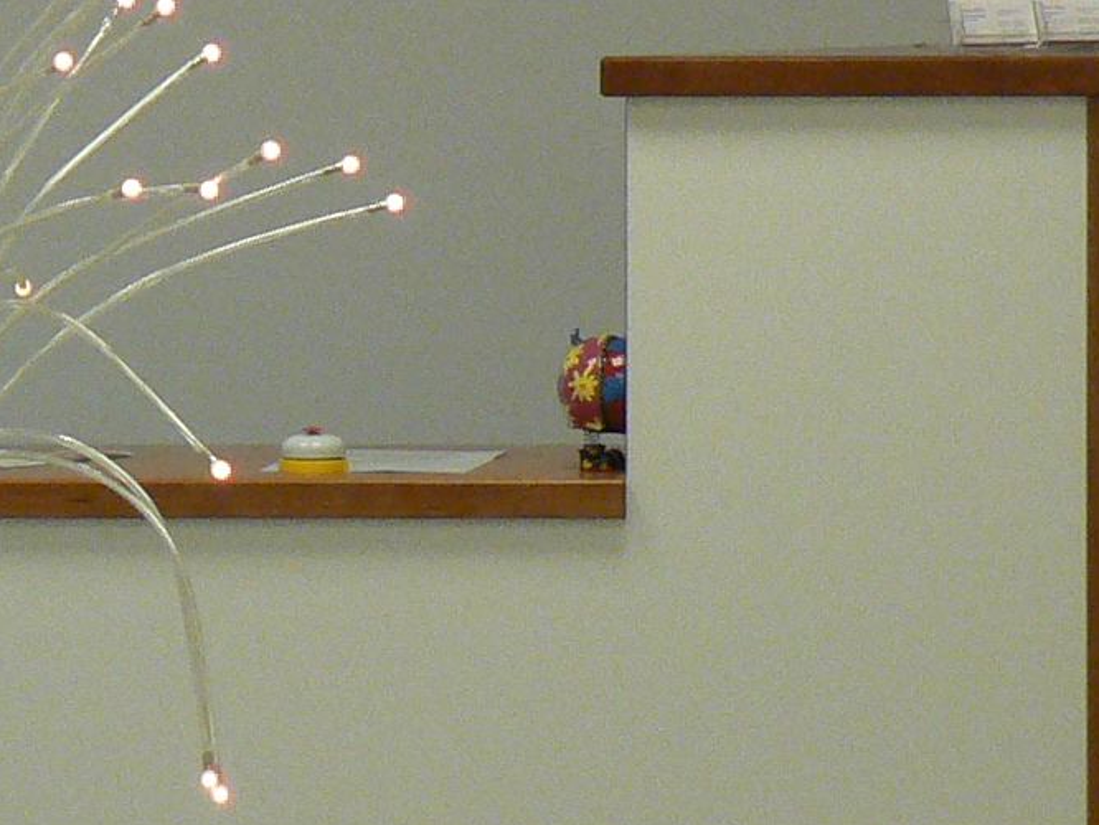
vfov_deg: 4.3
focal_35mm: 342
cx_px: 262
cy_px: 157
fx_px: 10862
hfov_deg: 5.8
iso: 200
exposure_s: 1/60
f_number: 3.2
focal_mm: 14.9
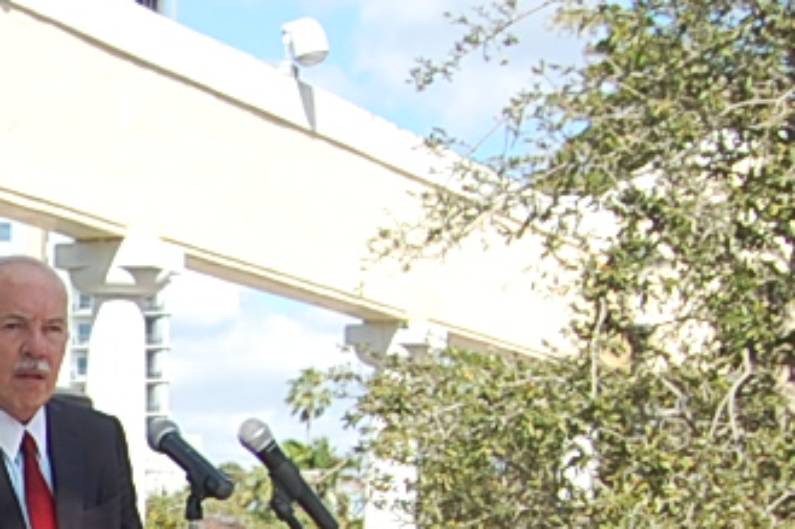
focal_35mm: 151
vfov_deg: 8.9
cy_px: 754
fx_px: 3333
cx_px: -534
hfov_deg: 12.6
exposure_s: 1/250
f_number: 8
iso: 200
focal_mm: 22
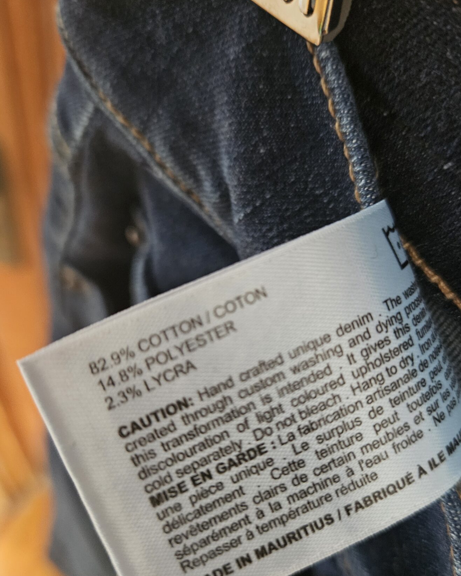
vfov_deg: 62.0
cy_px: 322
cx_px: 263
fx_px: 477
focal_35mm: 28
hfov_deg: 51.4
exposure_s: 1/24
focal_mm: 5.4
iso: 640
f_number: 1.8
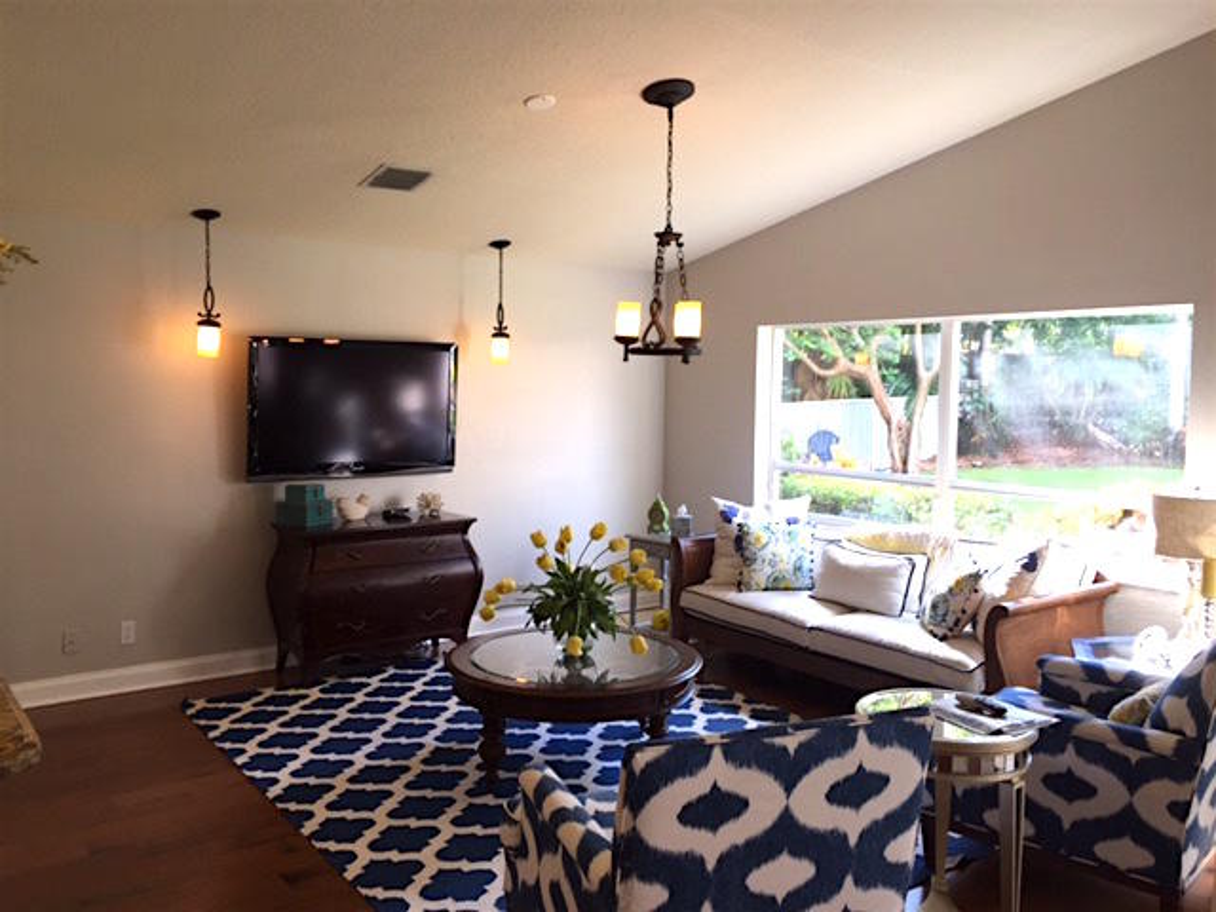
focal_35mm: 29
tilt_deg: -2.6
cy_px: 456
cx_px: 608
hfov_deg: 61.7
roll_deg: -1.2
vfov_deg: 48.2
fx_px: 1019
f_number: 2.2
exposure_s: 1/60
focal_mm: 4.15
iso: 32
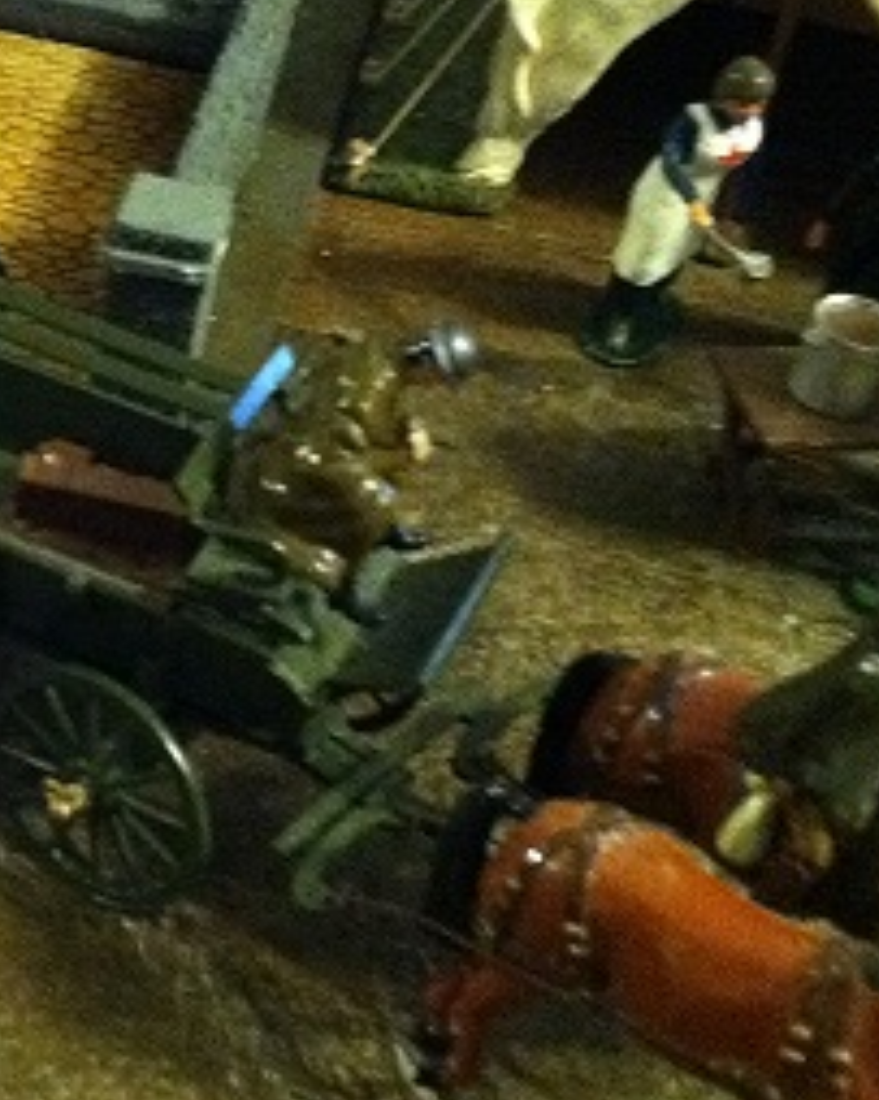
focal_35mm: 87
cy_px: 546
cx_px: -234
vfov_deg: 22.0
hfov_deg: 16.7
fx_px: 2831
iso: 1000
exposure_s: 1/15
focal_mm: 3.85
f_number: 2.8
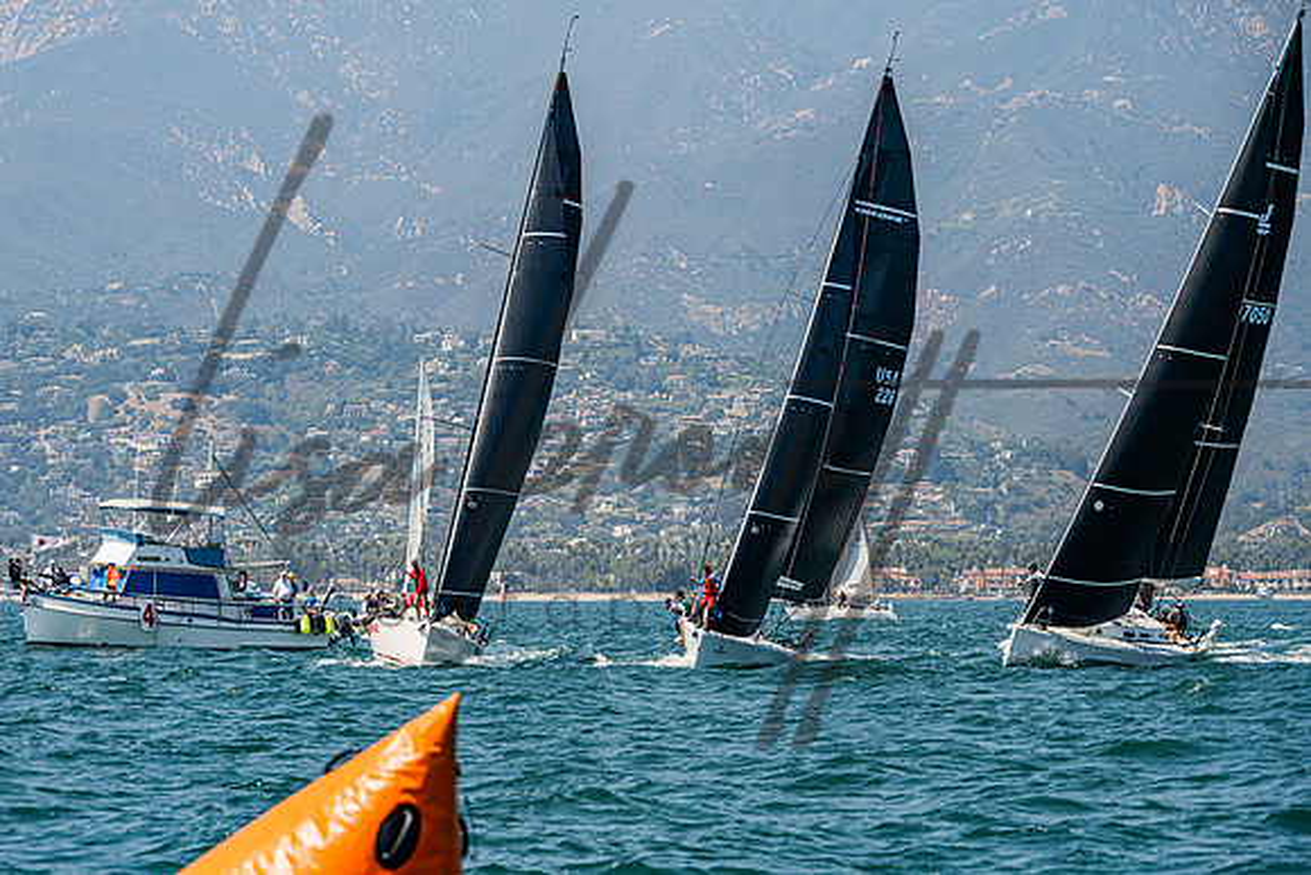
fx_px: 6004
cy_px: 472
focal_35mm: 165
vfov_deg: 8.3
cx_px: 571
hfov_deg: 12.5
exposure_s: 1/2000
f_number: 8
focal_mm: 140
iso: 500
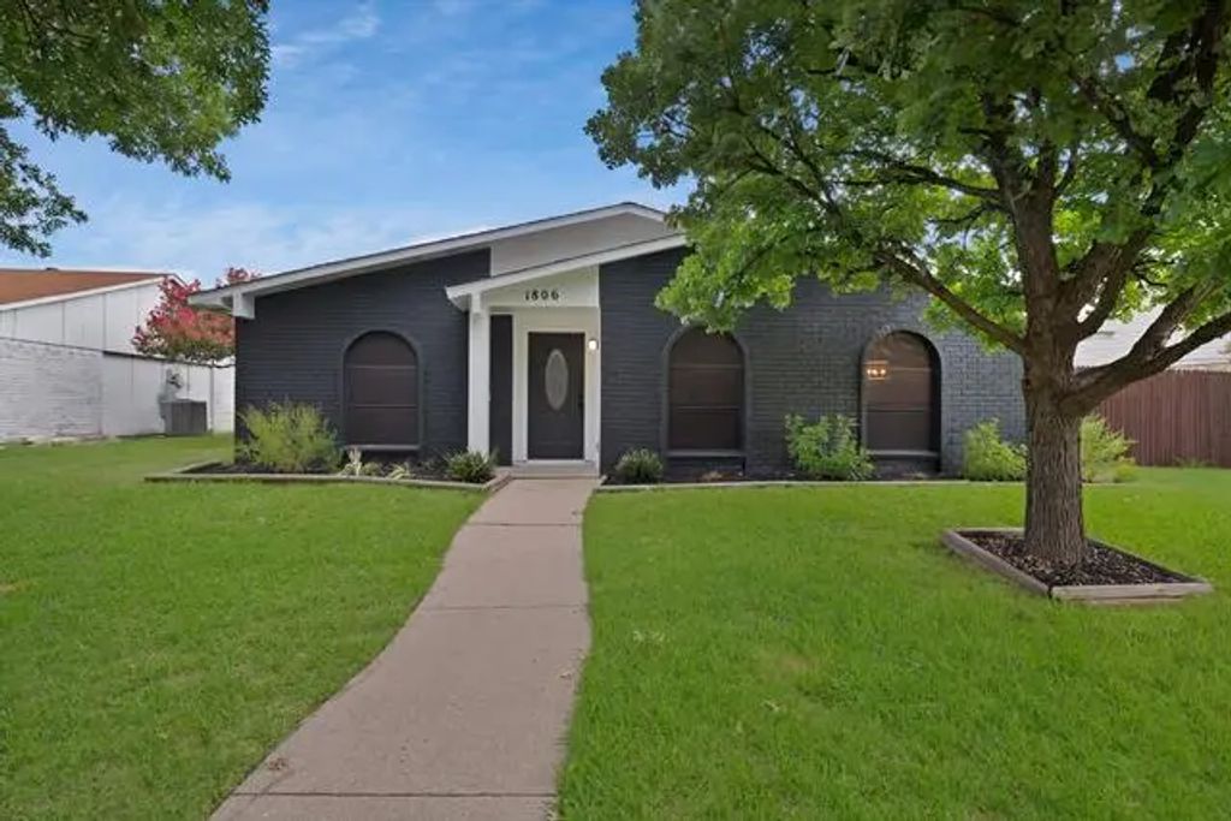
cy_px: 410
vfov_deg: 70.5
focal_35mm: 17
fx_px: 581
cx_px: 616
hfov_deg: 93.3
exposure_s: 1/20
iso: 640
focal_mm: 17
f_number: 9
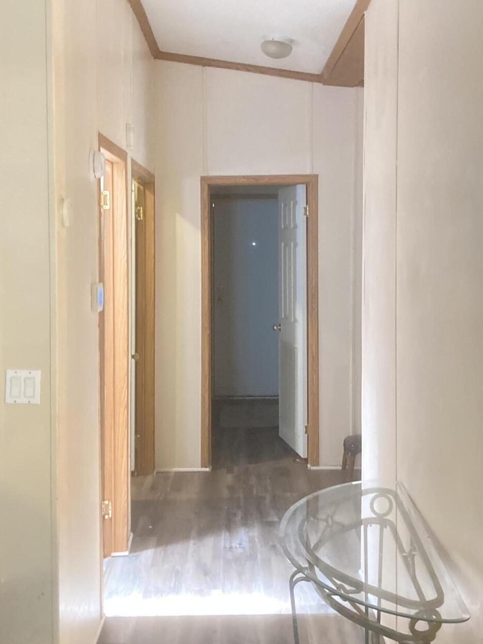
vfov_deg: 41.9
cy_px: 261
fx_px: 837
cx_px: 243
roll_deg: -0.9
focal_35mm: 45
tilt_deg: +0.6
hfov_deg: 32.2
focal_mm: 3.99
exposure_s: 1/24
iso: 640
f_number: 1.8
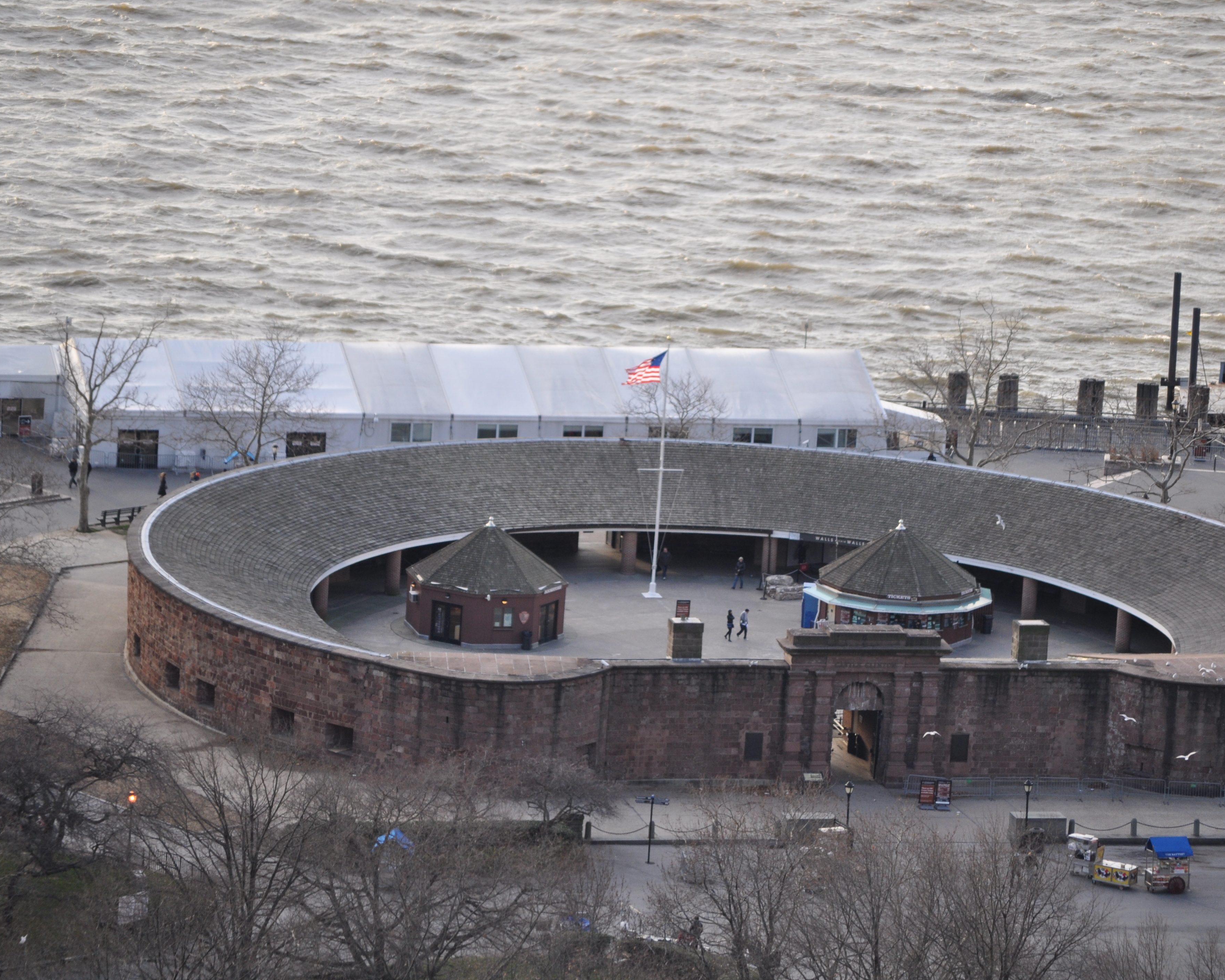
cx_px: 676
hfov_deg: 8.4
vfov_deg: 6.7
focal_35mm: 230
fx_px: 8323
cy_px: 491
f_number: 5
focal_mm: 135
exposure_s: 1/400
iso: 400
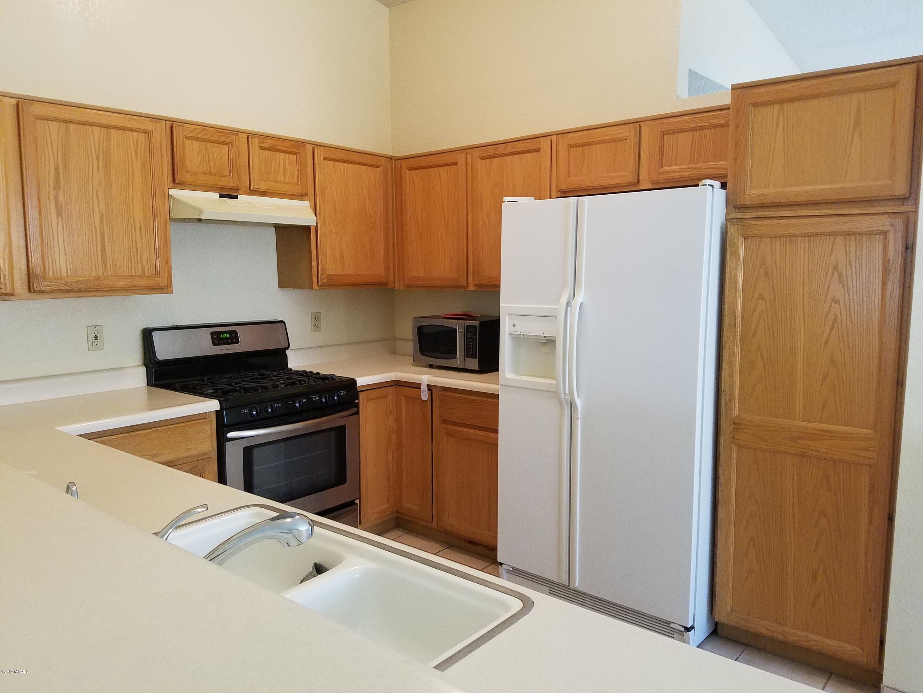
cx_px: 462
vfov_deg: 53.1
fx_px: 693
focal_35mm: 26
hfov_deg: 67.3
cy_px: 346
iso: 200
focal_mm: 4.2
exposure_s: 1/24
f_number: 1.7
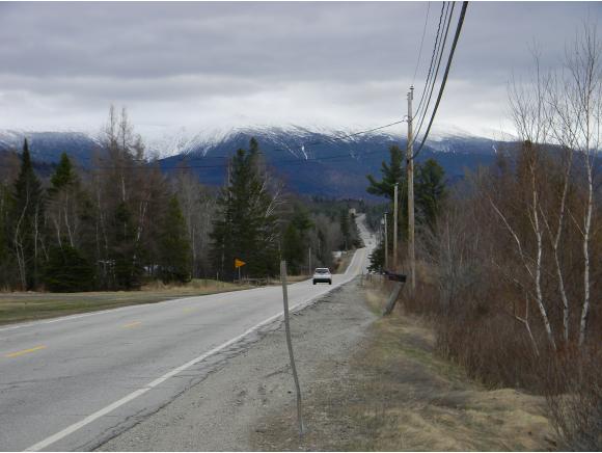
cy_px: 226
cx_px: 301
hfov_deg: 23.5
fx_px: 1445
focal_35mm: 83
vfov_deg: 17.8
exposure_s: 1/646
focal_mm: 15.1
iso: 80
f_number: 4.5
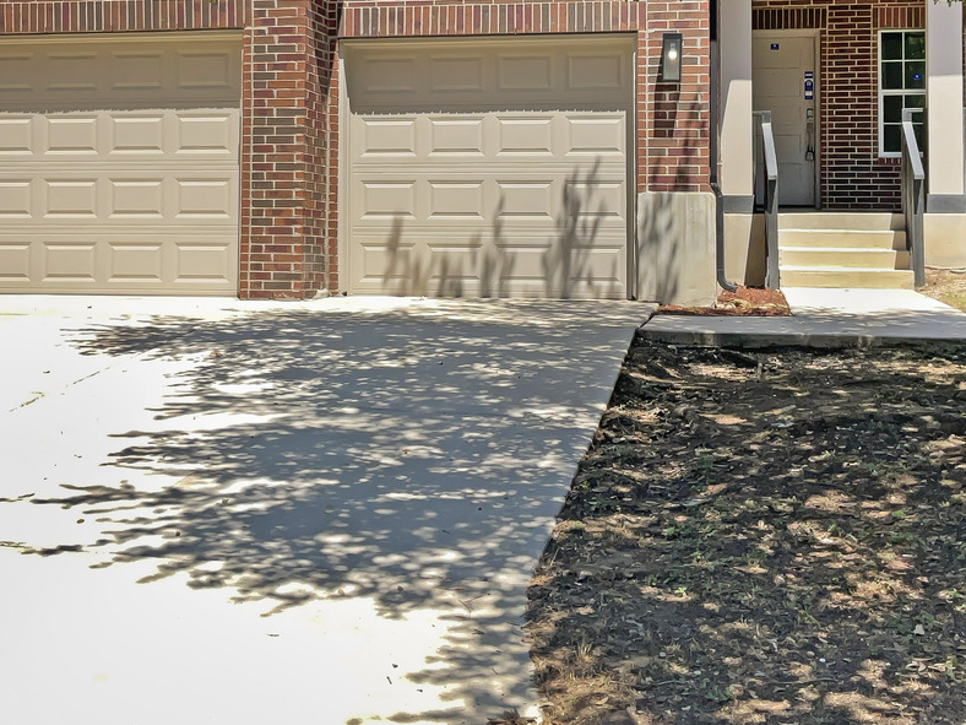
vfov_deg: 26.9
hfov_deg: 36.2
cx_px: 454
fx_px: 1479
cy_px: 120
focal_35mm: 53
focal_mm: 3
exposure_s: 1/1250
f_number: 1.8
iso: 16
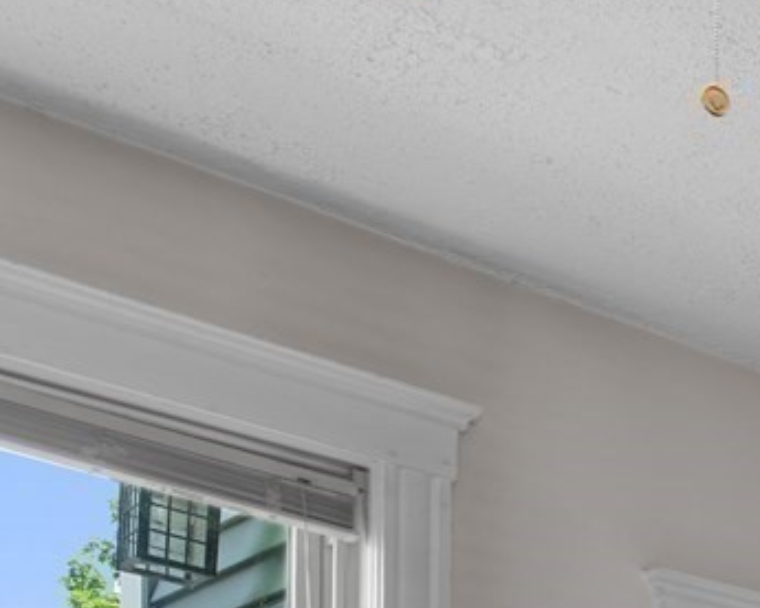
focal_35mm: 83
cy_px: 1228
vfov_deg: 15.0
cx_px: 1568
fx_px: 1867
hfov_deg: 16.6
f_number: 8
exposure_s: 1.6
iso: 160
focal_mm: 14.9
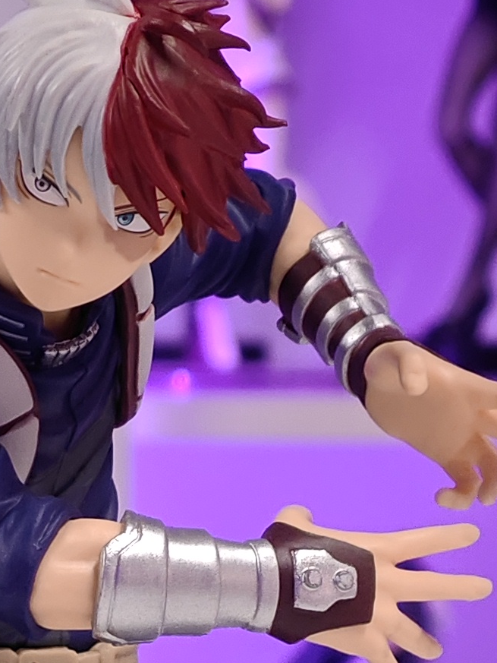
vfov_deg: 6.6
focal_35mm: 299
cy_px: 684
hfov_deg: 5.0
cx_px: 124
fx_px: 5722
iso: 800
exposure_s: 1/24
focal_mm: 7.48
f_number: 2.4
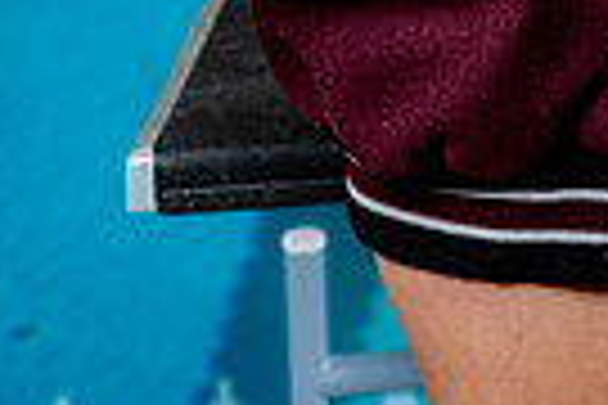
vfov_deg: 7.2
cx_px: 518
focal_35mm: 180
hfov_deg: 11.4
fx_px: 3040
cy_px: -508
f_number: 5.6
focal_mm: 54
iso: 320
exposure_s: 1/250
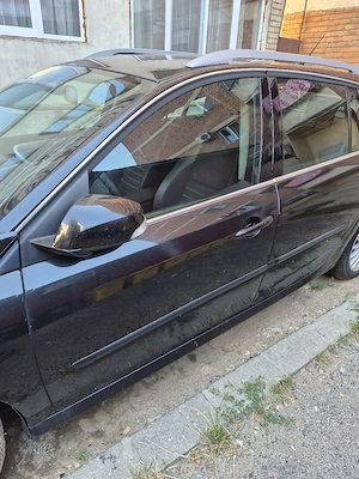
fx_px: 318
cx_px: 180
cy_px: 240
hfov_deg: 58.9
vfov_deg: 73.9
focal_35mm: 23
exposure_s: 1/182
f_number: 1.8
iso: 125
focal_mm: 5.4
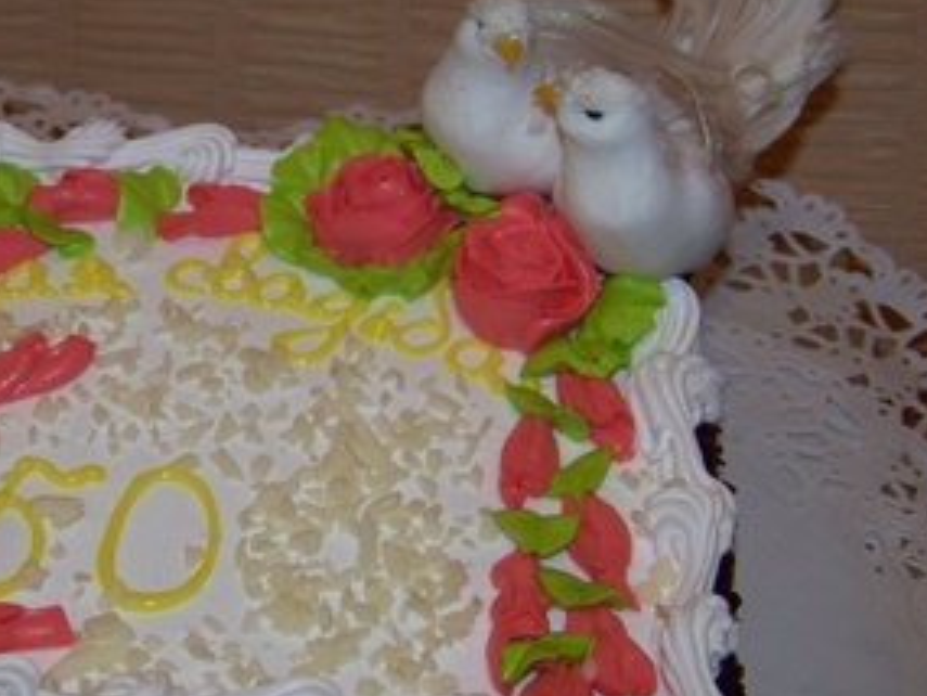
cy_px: 328
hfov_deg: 28.2
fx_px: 1822
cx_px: 244
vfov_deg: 21.6
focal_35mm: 68
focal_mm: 6.75
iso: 200
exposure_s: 1/30
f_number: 2.8
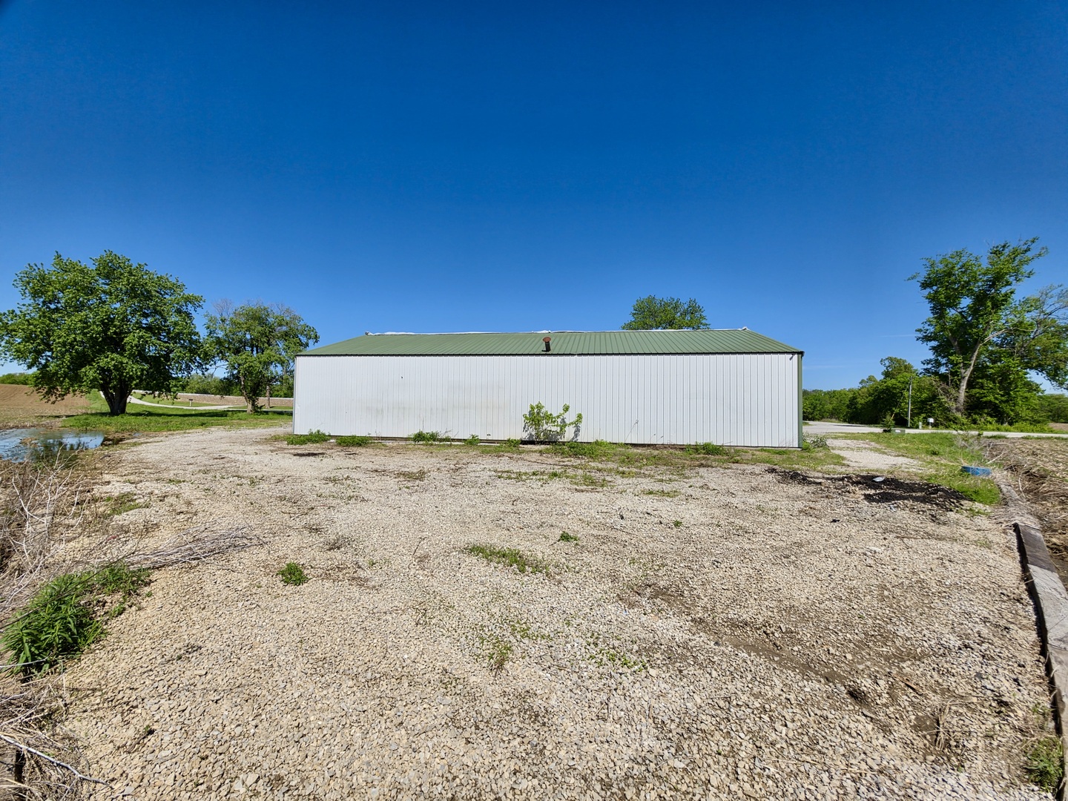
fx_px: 401
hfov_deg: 106.2
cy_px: 400
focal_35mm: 13
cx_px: 534
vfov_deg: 89.9
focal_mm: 2.2
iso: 32
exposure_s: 1/3282
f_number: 1.9
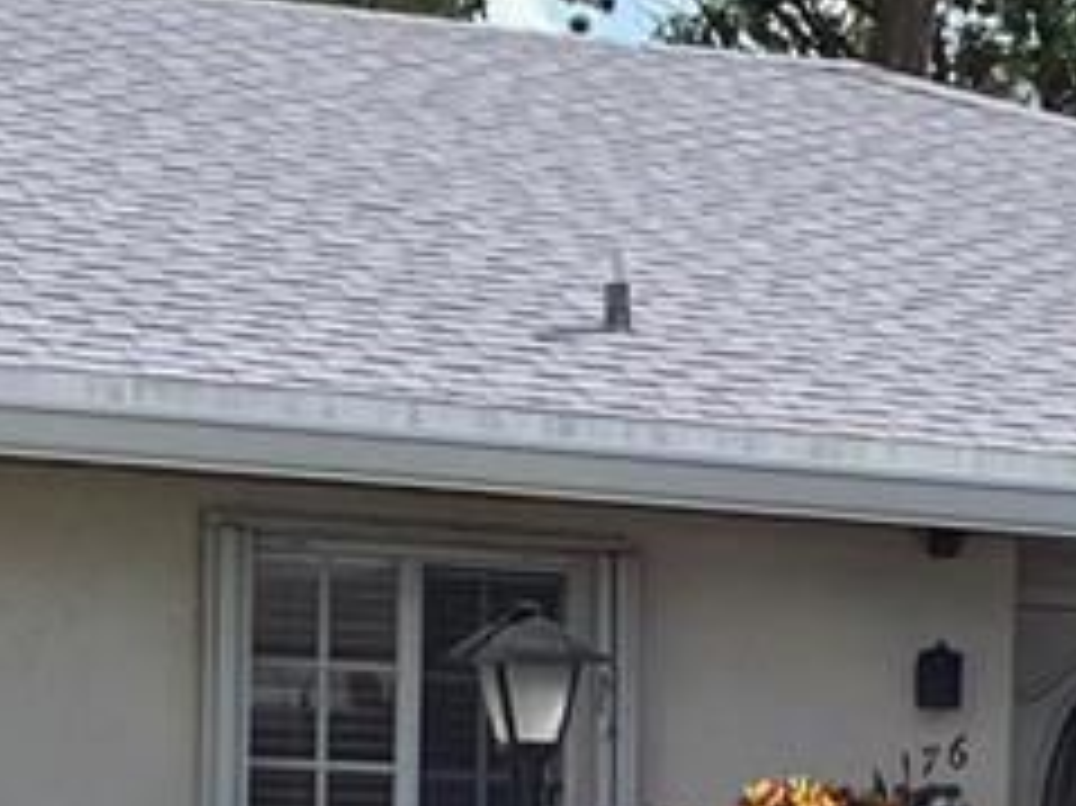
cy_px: 1247
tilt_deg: -3.9
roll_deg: -2.2
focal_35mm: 174
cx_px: 1495
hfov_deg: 11.0
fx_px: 5406
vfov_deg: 8.3
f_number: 1.6
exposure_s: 1/3135
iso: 50
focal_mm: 5.1
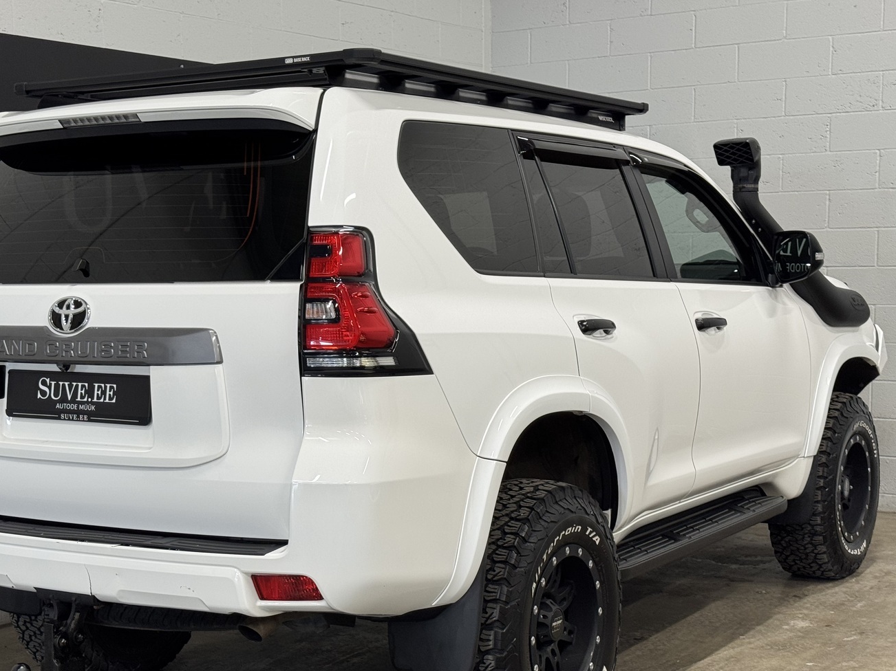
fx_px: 1527
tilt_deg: -5.5
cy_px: 402
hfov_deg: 32.6
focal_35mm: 59
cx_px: 374
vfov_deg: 24.8
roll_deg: +1.8
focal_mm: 6.76
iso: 80
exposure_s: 1/100
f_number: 1.78
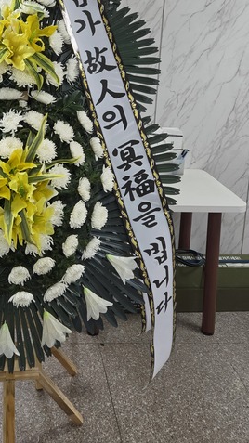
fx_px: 493
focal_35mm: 42
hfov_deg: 27.8
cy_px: 119
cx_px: 54
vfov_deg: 46.9
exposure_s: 1/120
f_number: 1.8
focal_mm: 5.4
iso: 160
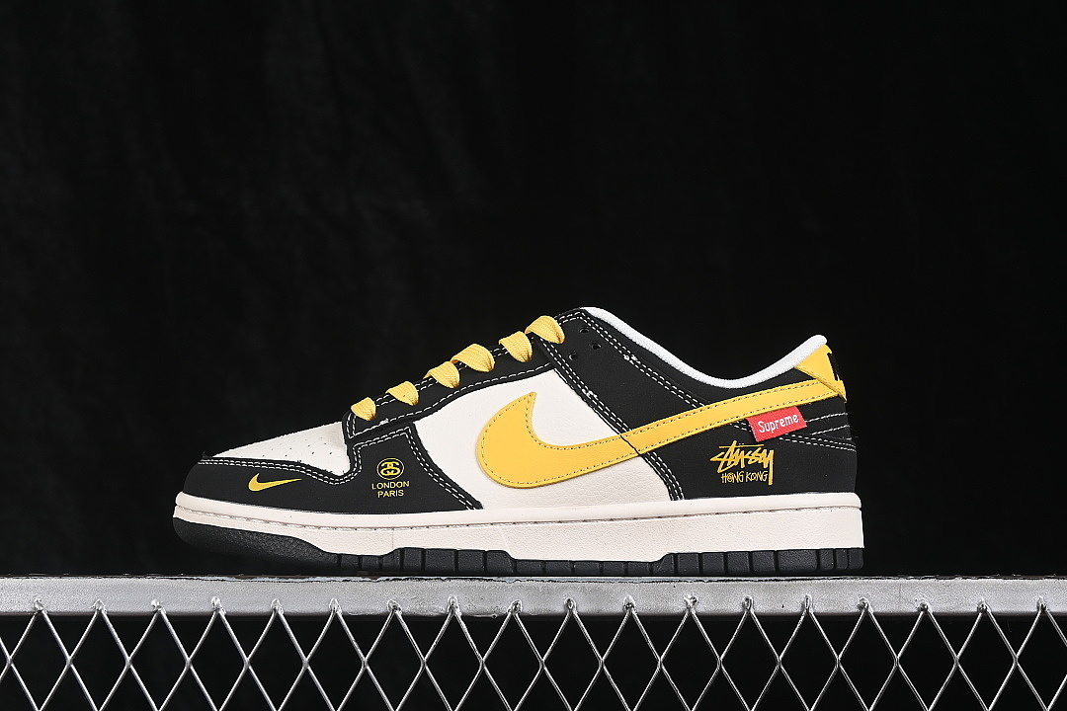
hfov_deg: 27.0
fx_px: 2223
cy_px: 356
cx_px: 534
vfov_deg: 18.2
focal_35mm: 75
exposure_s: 1/80
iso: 160
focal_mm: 50
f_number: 7.1
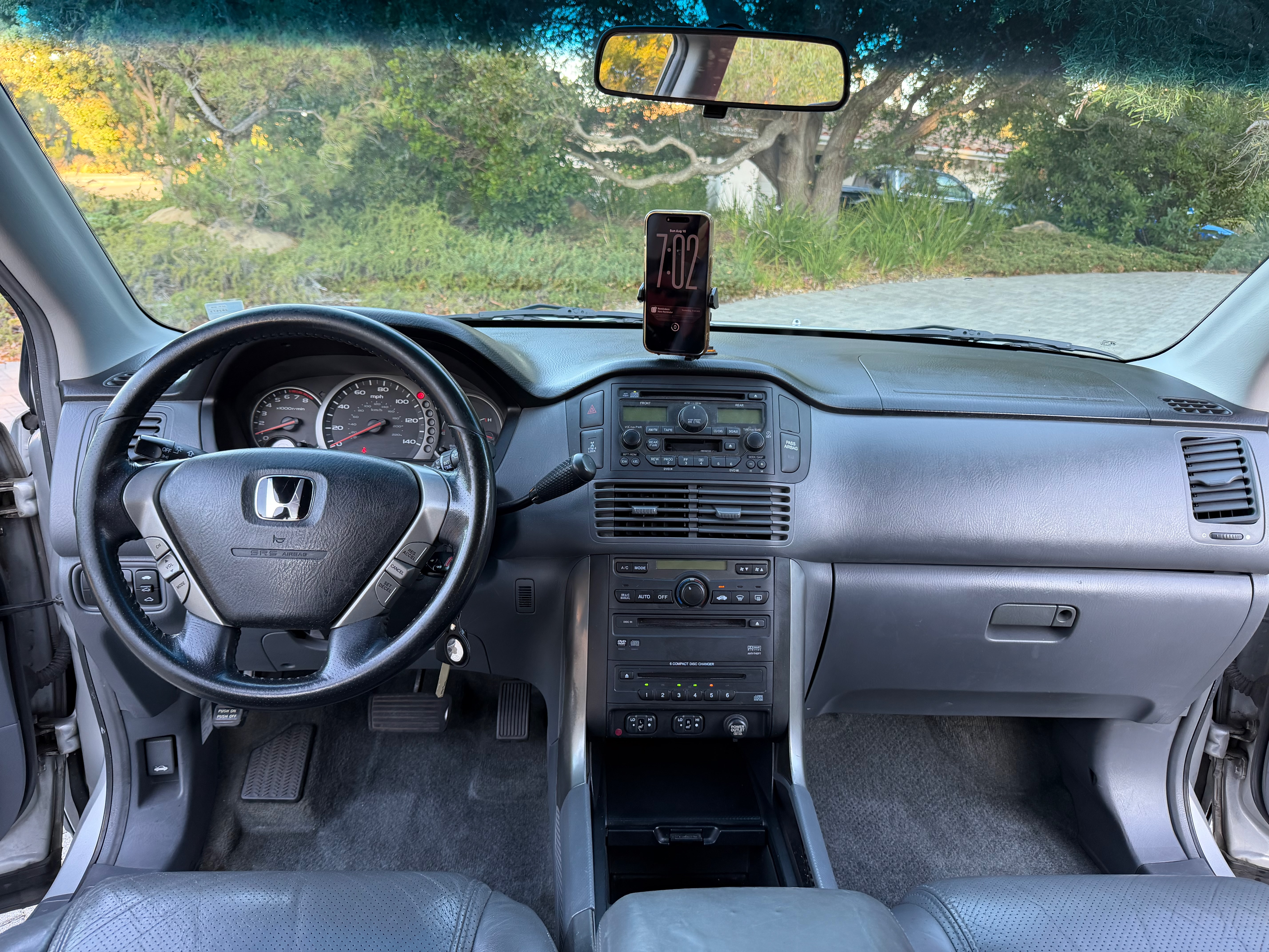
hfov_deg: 71.6
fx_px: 880
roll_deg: -4.8
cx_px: 634
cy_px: 476
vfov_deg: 56.8
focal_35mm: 24
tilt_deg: -19.9
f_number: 1.78
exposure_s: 1/120
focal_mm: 6.76
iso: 200
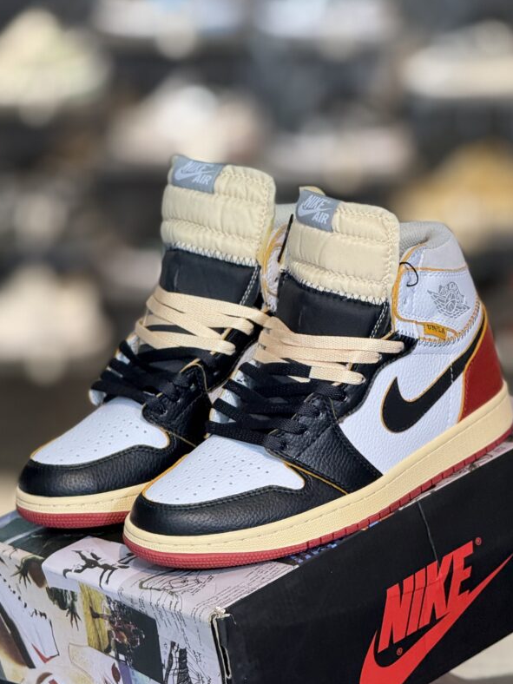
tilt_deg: -10.6
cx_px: 278
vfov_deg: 12.7
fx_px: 3083
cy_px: 399
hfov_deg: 9.5
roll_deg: -0.3
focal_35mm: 156
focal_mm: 15.66
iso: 250
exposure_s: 1/100
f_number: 2.8
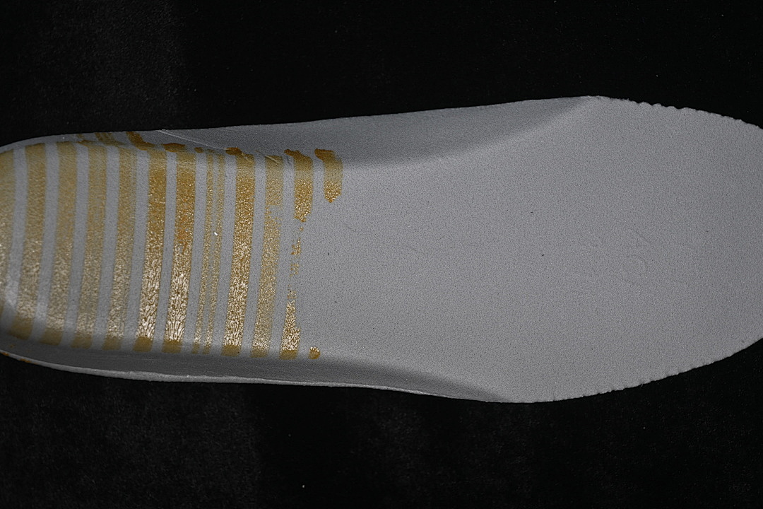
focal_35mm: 75
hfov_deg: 27.0
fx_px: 1589
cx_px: 382
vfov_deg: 18.2
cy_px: 254
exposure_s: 1/80
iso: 160
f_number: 7.1
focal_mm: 50
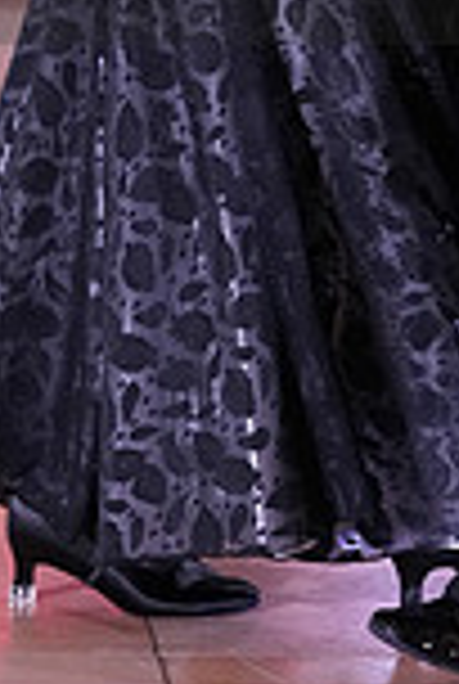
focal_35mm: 213
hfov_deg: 6.5
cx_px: 470
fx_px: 4055
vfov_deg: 9.5
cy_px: -104
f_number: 4
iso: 3200
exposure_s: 1/320
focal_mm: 56
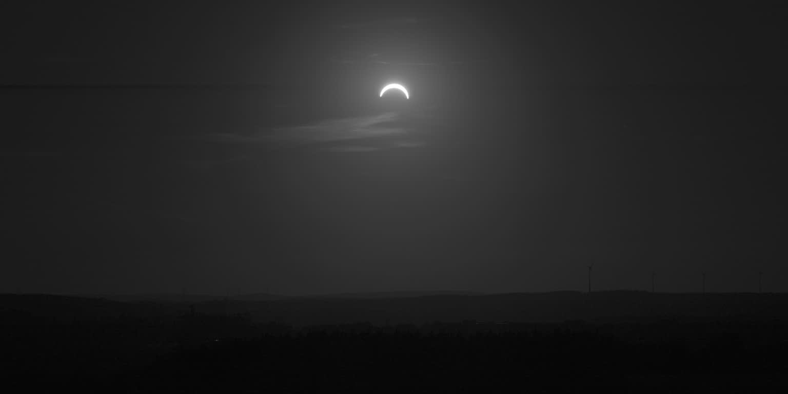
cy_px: 268
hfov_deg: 14.9
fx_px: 3011
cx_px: 387
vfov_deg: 7.5
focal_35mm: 148
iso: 125
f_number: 4
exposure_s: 1/80000
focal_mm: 90
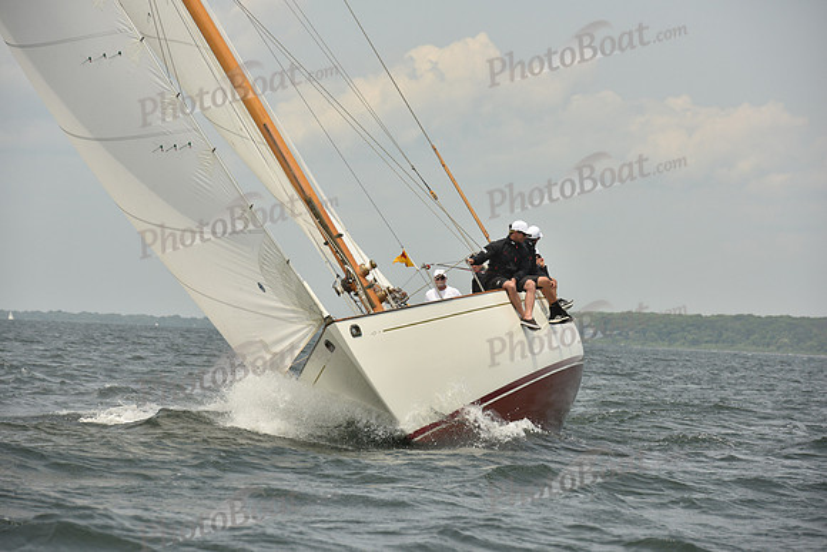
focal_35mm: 200
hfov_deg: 10.3
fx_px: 4595
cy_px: 276
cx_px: 414
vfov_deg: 6.9
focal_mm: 200
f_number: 9
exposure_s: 1/1600
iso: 400
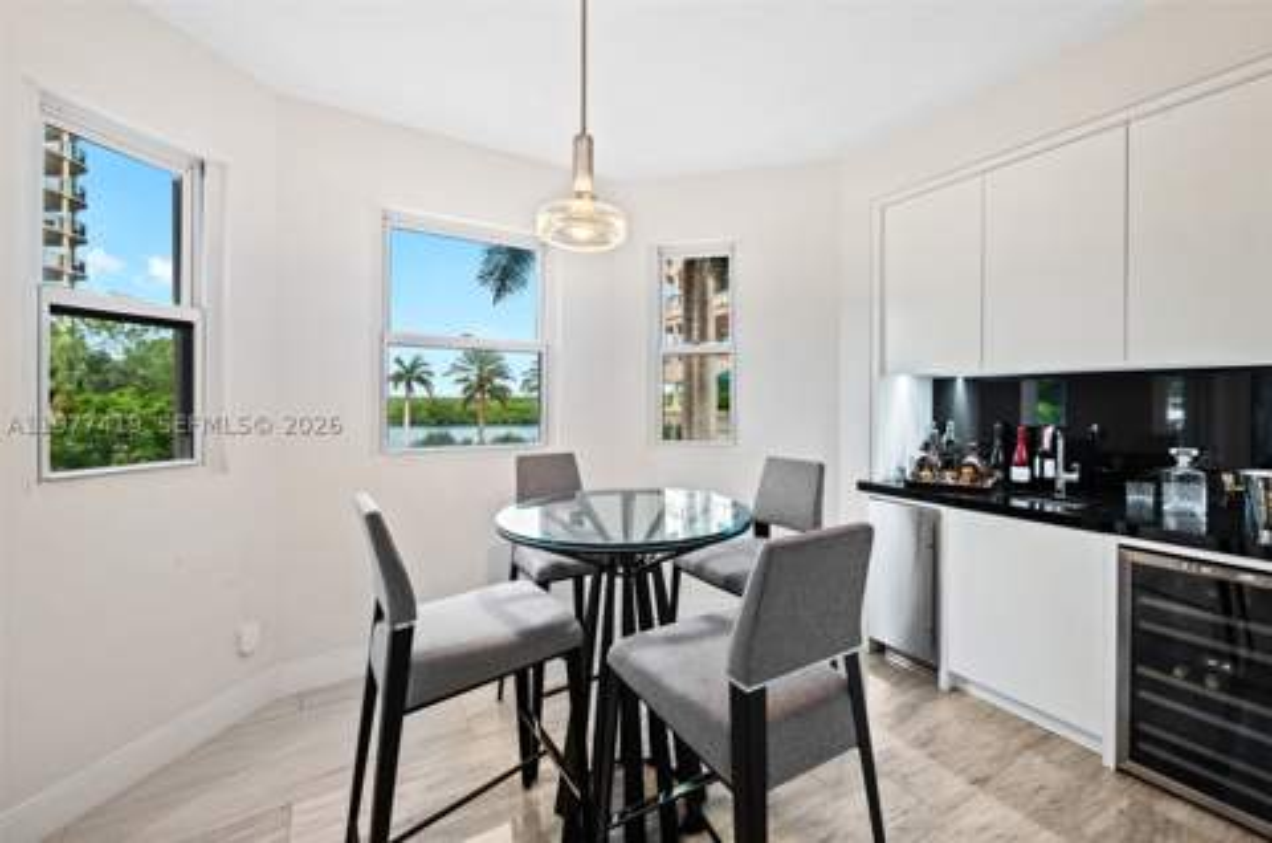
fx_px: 494
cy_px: 422
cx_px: 636
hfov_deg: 104.4
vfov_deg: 81.0
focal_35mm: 14
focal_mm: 14
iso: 200
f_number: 8
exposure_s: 1/2.5
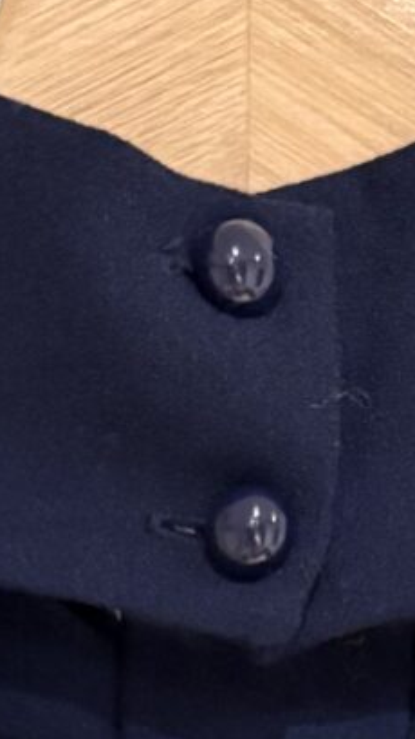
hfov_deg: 8.5
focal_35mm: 142
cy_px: 1637
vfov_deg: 12.6
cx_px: 300
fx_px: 2779
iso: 500
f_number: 1.6
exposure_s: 1/30
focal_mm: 5.96
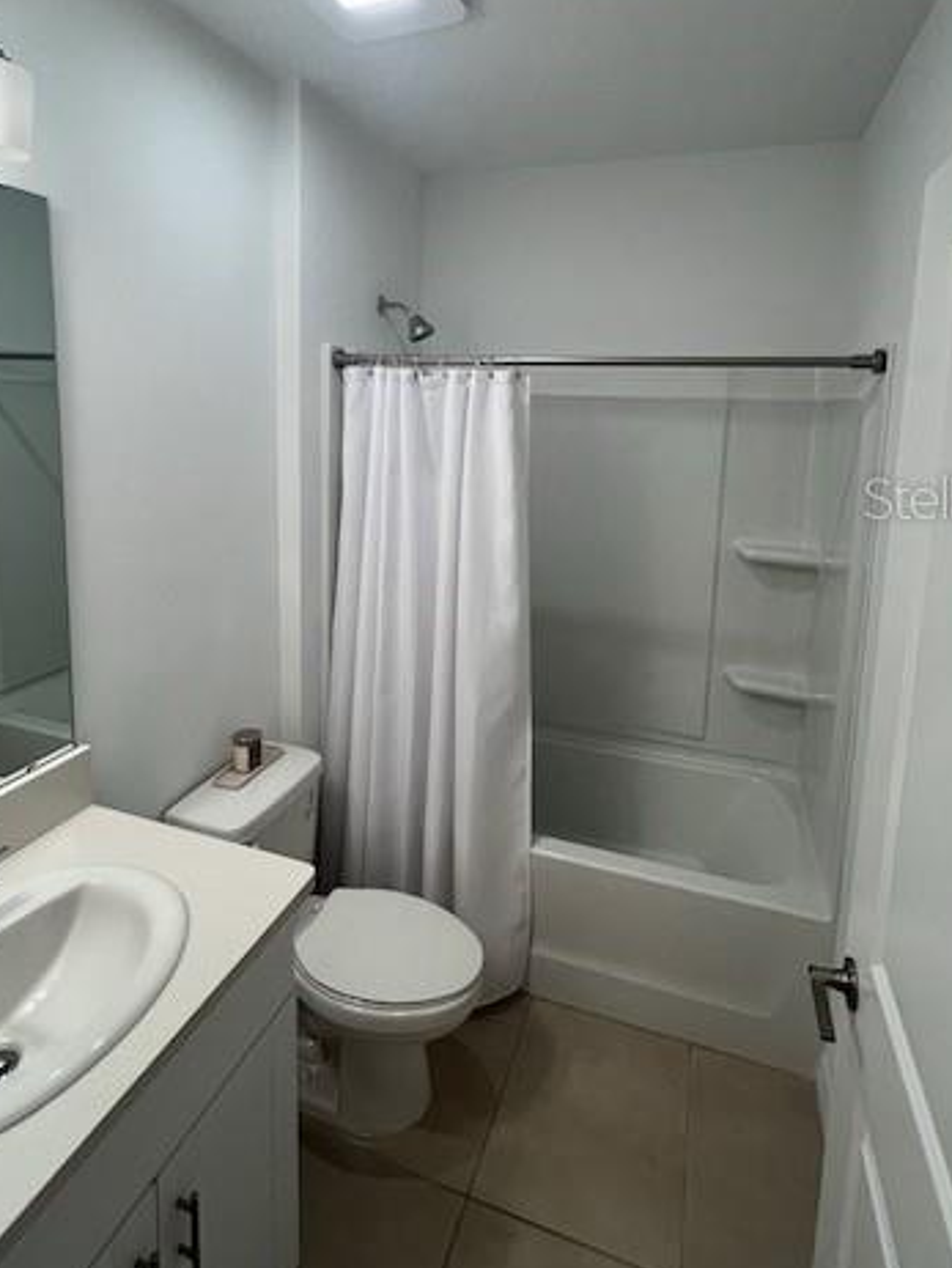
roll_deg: -2.1
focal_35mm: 18
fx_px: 659
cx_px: 464
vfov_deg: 86.4
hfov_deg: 71.6
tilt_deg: -8.9
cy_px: 497
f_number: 1.8
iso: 80
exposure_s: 1/120
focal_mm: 1.57
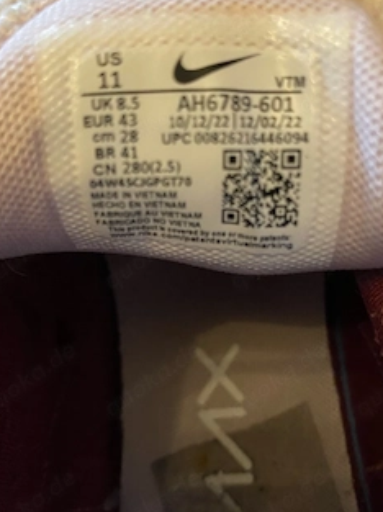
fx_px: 473
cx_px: 188
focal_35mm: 32
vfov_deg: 56.8
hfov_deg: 44.1
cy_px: 270
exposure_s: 1/25
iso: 640
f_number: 1.8
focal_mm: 4.25
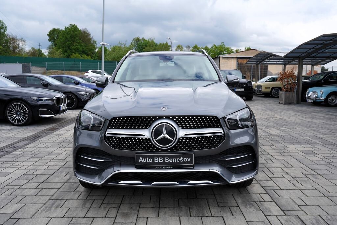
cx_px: 168
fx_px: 281
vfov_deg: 43.6
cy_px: 112
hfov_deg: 61.9
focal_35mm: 30
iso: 100
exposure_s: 1/200
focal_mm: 30
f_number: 8
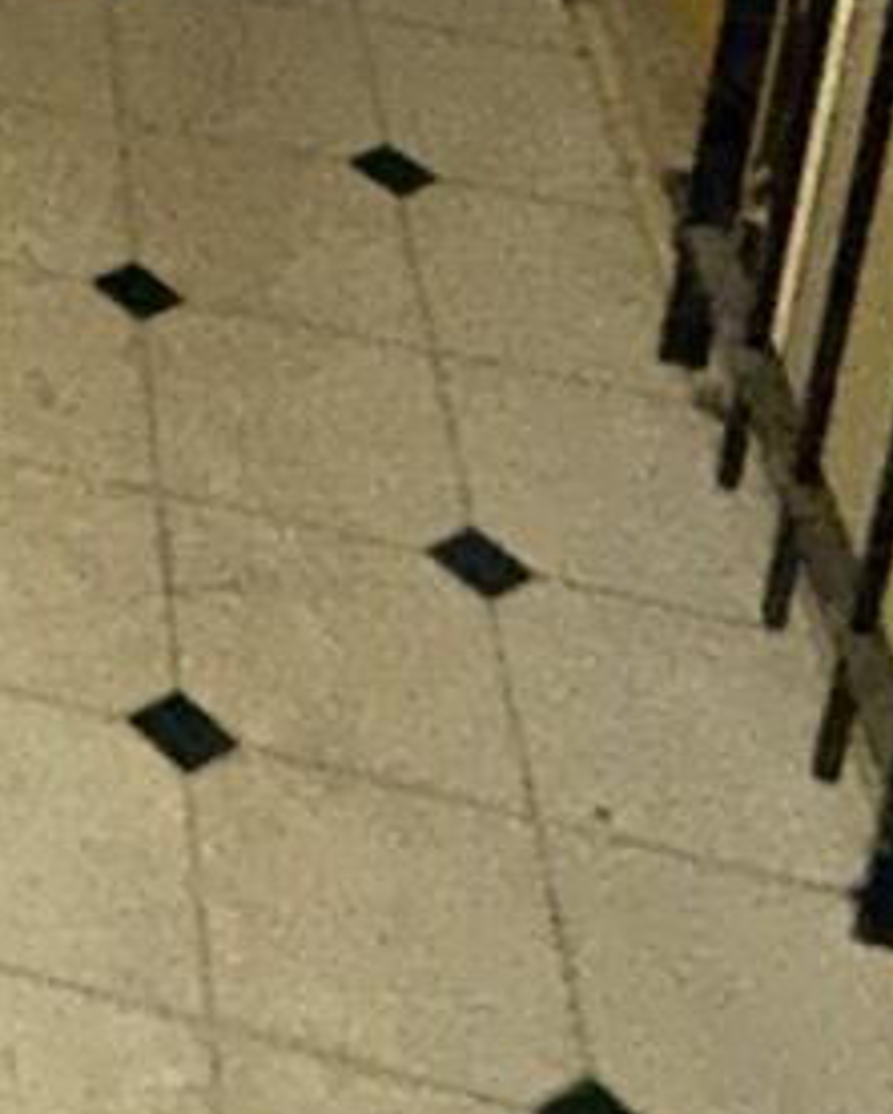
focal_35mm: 101
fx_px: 3333
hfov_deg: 12.0
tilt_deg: -16.7
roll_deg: +0.0
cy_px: -1146
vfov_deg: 15.2
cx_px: -1303
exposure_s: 1/34
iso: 320
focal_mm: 2.22
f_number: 2.2
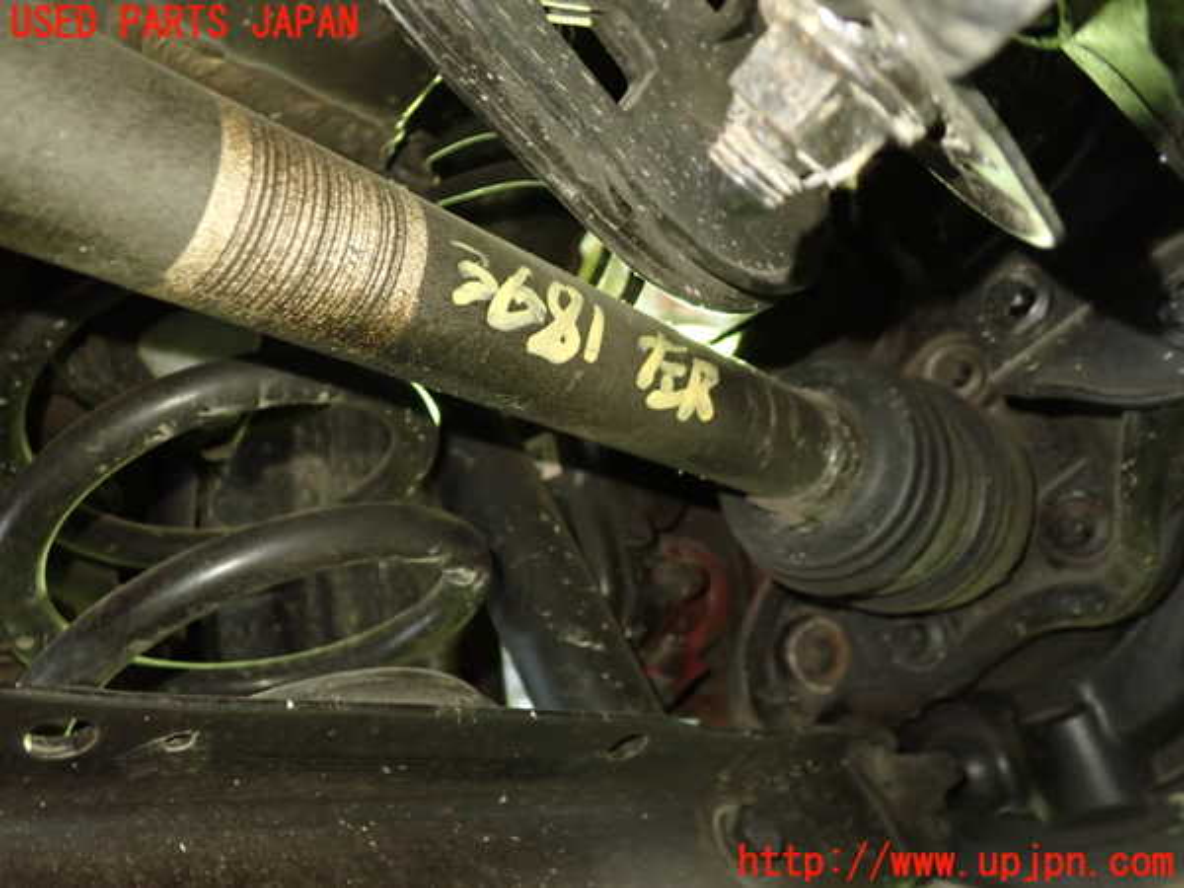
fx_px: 1026
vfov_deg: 46.8
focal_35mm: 30
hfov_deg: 60.0
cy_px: 444
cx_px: 592
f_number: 2.3
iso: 800
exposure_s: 1/15
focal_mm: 5.4
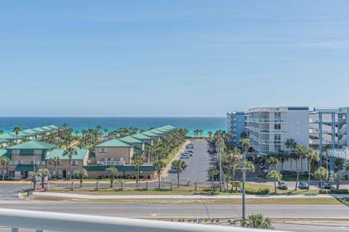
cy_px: 116
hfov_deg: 44.0
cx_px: 174
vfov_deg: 30.2
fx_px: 432
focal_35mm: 45
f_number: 7.1
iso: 100
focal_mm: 44
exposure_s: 1/500
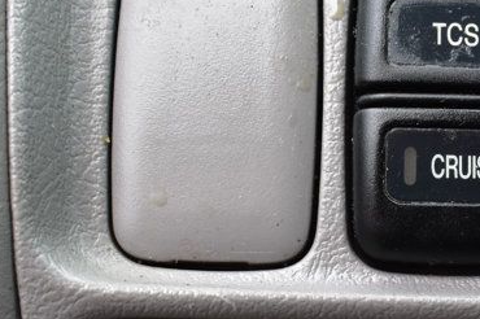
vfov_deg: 12.6
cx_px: 531
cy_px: 267
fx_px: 1439
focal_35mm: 108
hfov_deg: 18.2
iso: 400
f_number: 8
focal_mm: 26
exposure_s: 1/60
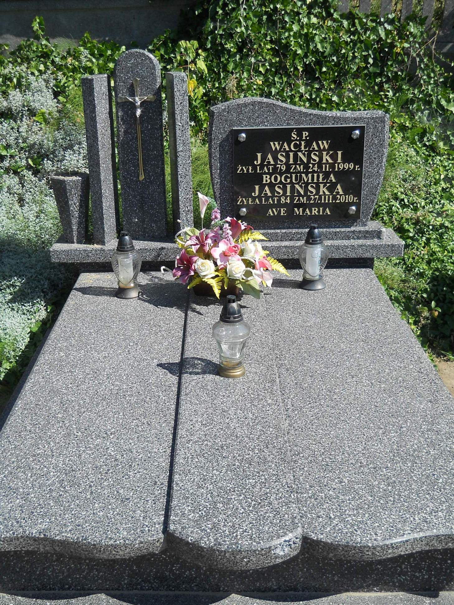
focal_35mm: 41
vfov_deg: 45.8
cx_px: 227
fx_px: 717
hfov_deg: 35.1
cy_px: 302
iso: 80
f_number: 5.5
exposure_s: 1/250
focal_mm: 6.72
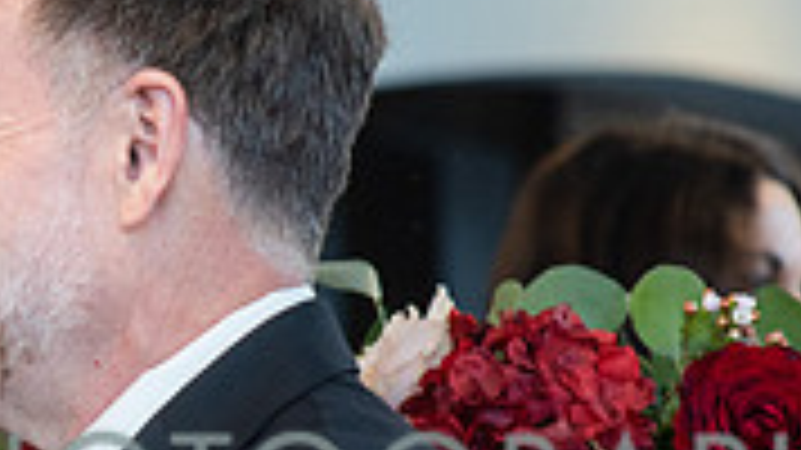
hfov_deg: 7.3
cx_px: -292
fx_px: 6179
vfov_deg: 4.2
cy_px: 475
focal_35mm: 291
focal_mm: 85
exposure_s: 1/160
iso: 1250
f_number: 3.2
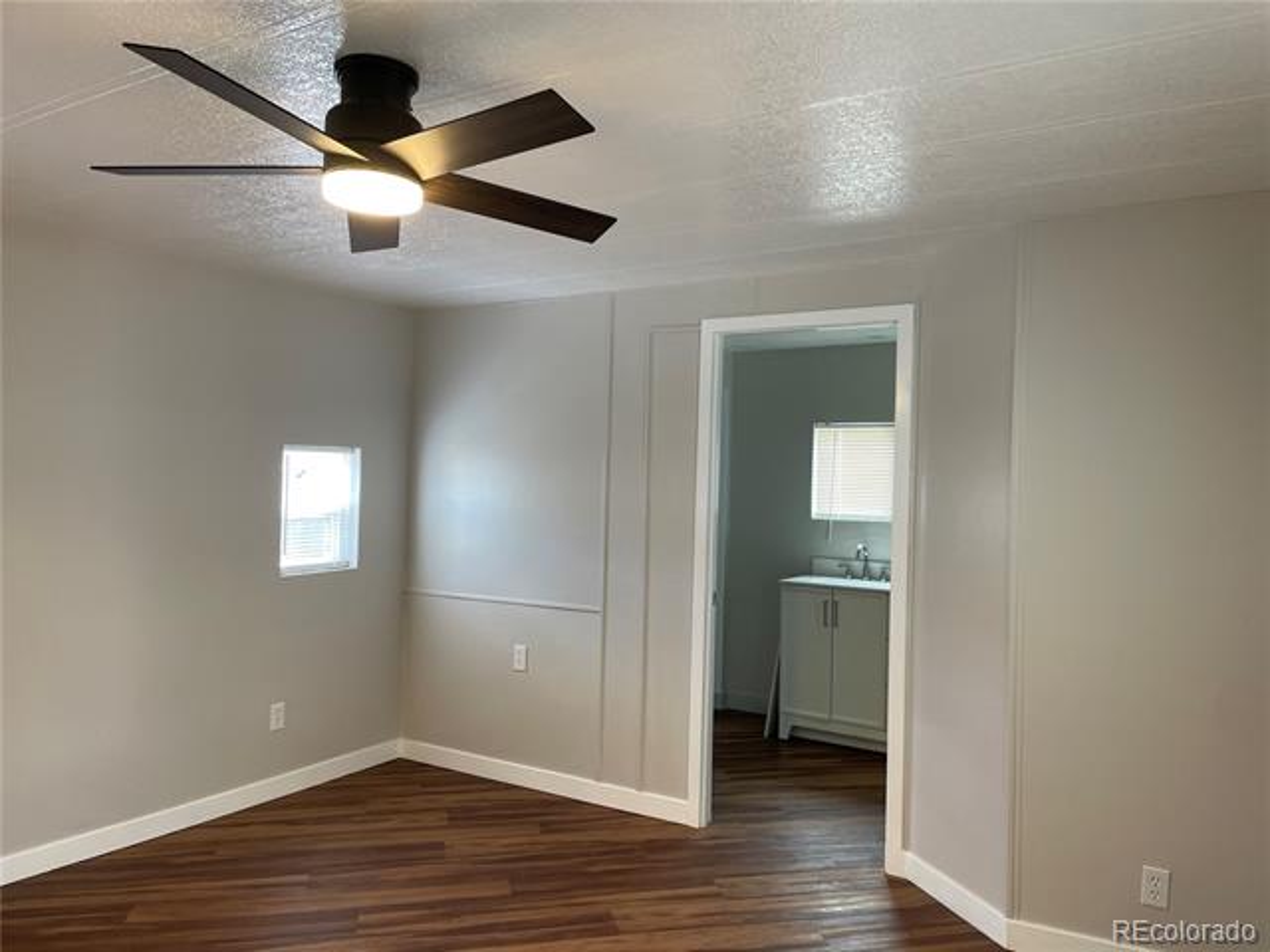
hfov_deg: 67.3
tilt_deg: +1.6
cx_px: 635
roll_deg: -0.9
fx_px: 954
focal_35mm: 26
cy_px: 476
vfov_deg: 53.1
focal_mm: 4.2
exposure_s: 1/60
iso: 80
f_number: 1.6
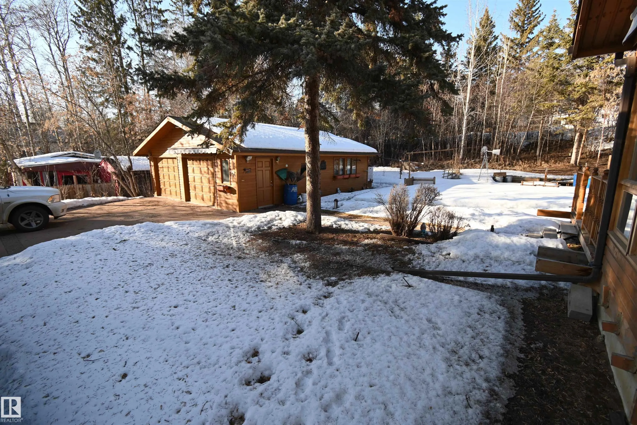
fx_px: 265
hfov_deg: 100.4
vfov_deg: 77.3
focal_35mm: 15
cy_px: 212
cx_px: 318
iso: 180
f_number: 5.6
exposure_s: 1/250
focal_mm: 10
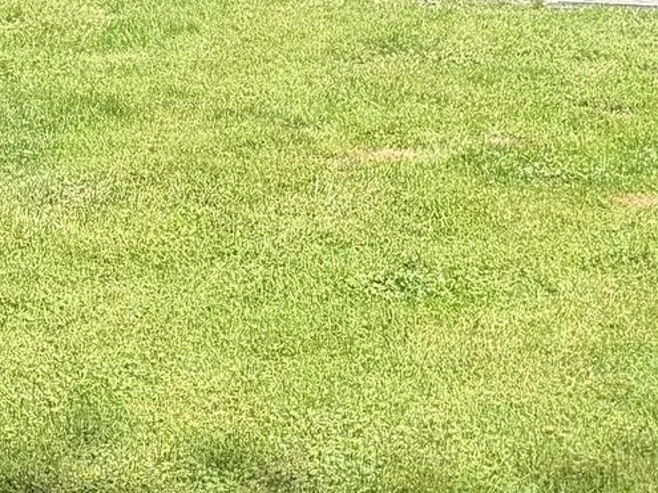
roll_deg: +0.0
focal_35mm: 149
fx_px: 2832
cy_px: -339
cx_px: 112
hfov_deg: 13.2
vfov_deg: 9.6
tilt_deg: -1.6
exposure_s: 1/1770
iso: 80
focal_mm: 6.76
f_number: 1.78
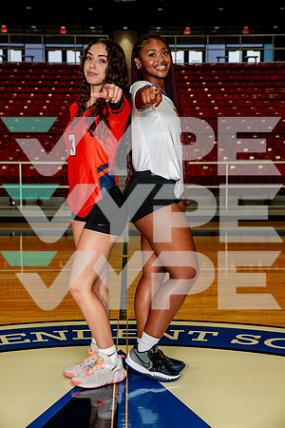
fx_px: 712
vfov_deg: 33.4
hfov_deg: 22.6
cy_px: 214
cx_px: 142
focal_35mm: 60
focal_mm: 60
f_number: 7.1
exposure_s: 1/200
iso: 800
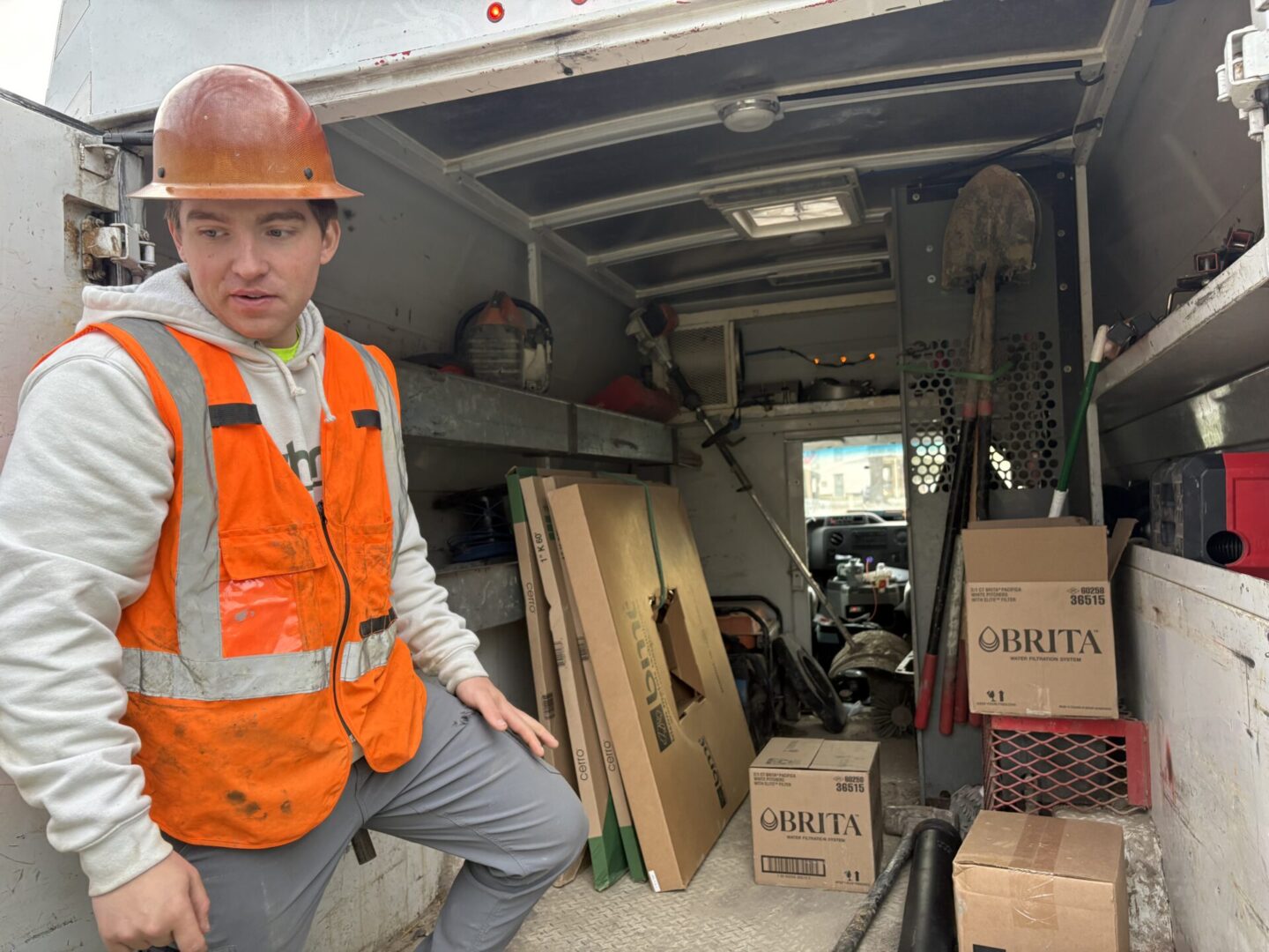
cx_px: 634
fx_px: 953
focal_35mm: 26
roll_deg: +2.3
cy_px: 476
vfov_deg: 53.1
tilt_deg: +0.4
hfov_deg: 67.3
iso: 125
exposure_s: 1/108
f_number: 1.6
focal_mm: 5.96
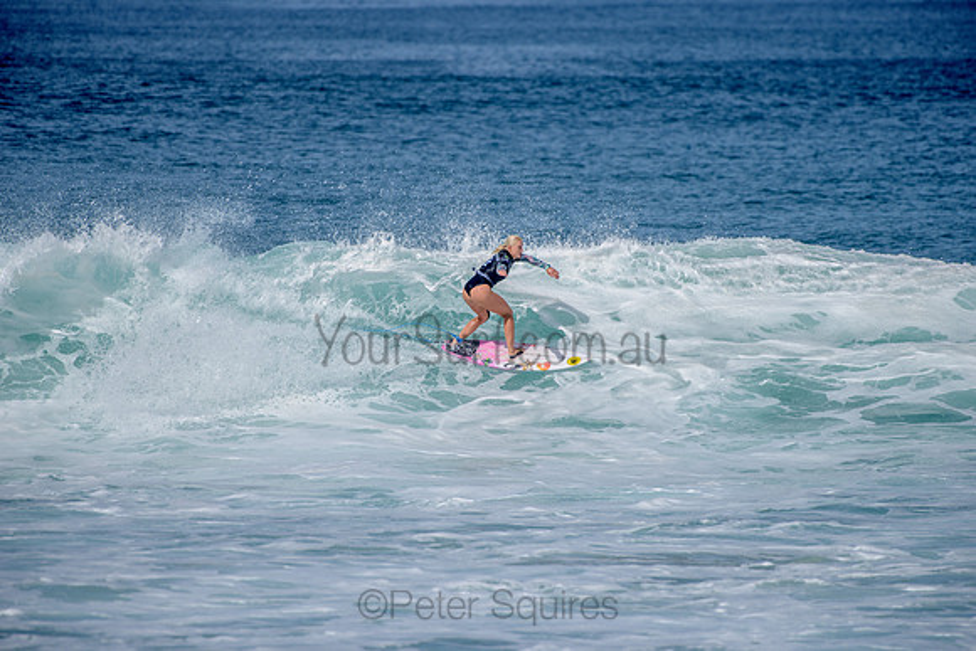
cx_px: 488
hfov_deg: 4.1
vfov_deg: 2.8
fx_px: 13558
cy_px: 326
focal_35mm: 500
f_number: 6.3
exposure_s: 1/2500
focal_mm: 500
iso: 250
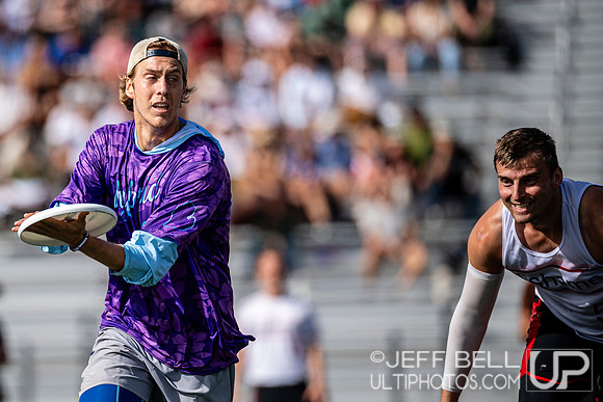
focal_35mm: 417
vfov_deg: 3.3
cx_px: 184
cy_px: 204
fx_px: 6984
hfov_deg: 4.9
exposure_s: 1/2500
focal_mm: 300
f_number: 3.2
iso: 100
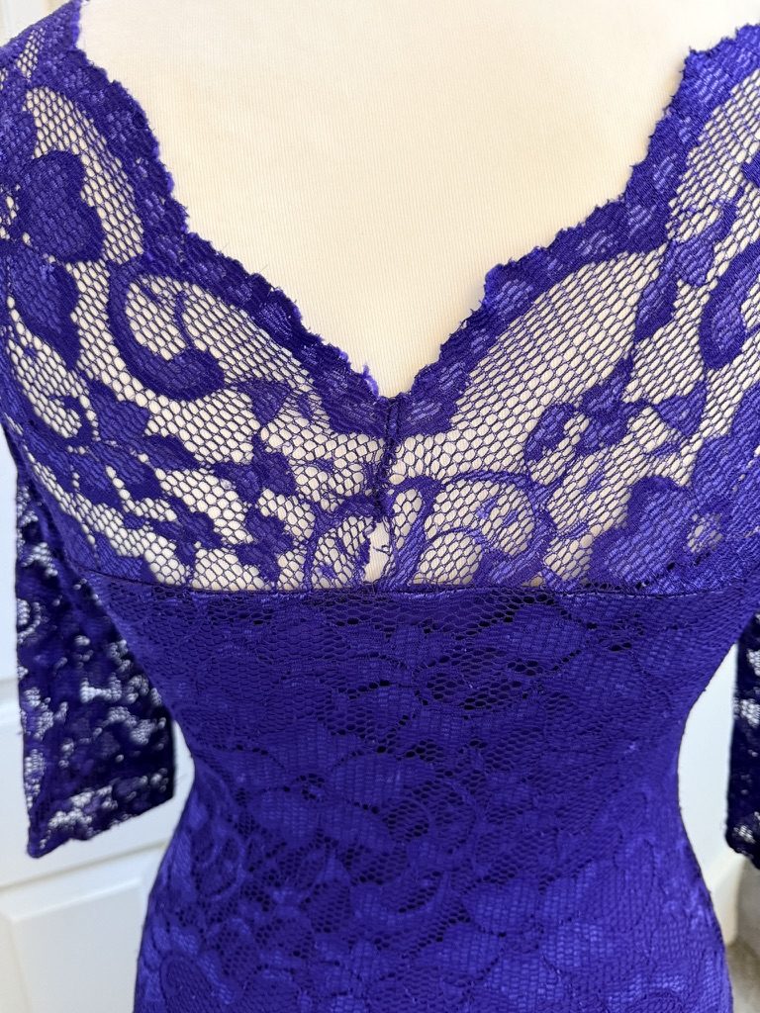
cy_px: 506
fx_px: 703
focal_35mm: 24
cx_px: 380
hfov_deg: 56.8
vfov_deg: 71.6
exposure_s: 1/50
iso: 250
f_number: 1.78
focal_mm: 6.76
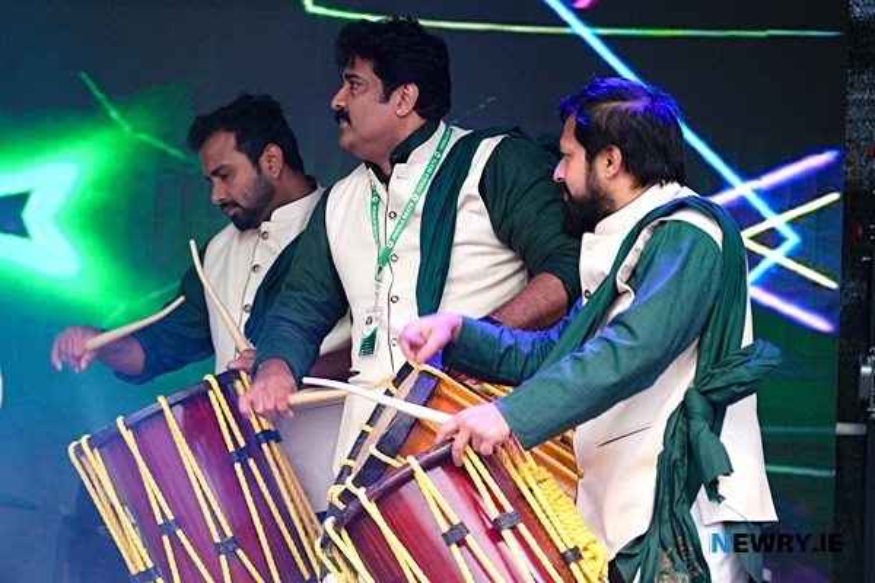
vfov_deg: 7.4
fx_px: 4520
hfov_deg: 11.1
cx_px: 438
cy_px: 292
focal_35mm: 186
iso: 800
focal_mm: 124.3
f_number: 2.8
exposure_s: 1/300
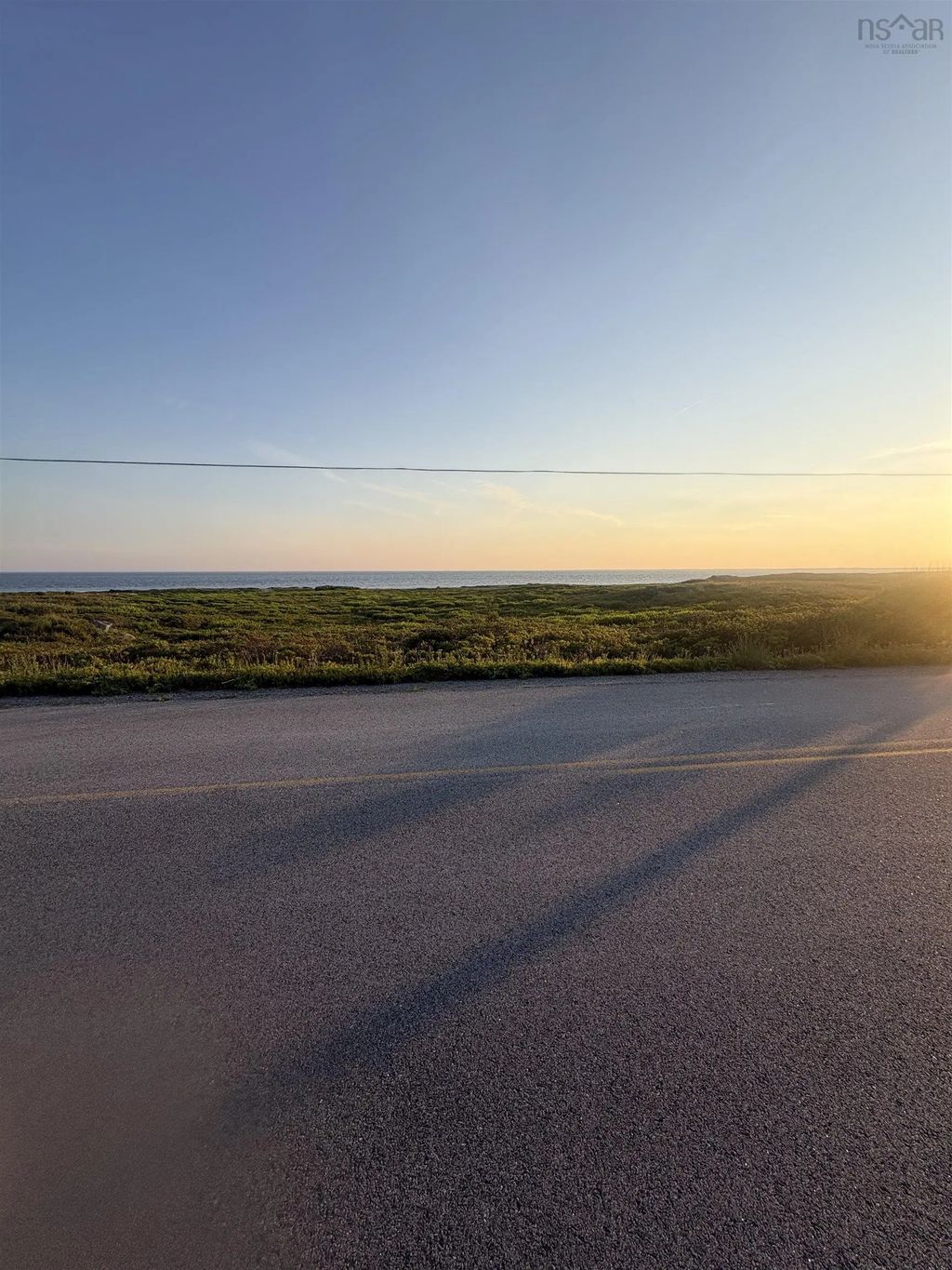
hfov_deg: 85.7
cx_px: 476
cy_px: 635
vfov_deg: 102.1
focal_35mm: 14
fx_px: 513
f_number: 2.2
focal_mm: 2.22
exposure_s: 1/1006
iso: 50
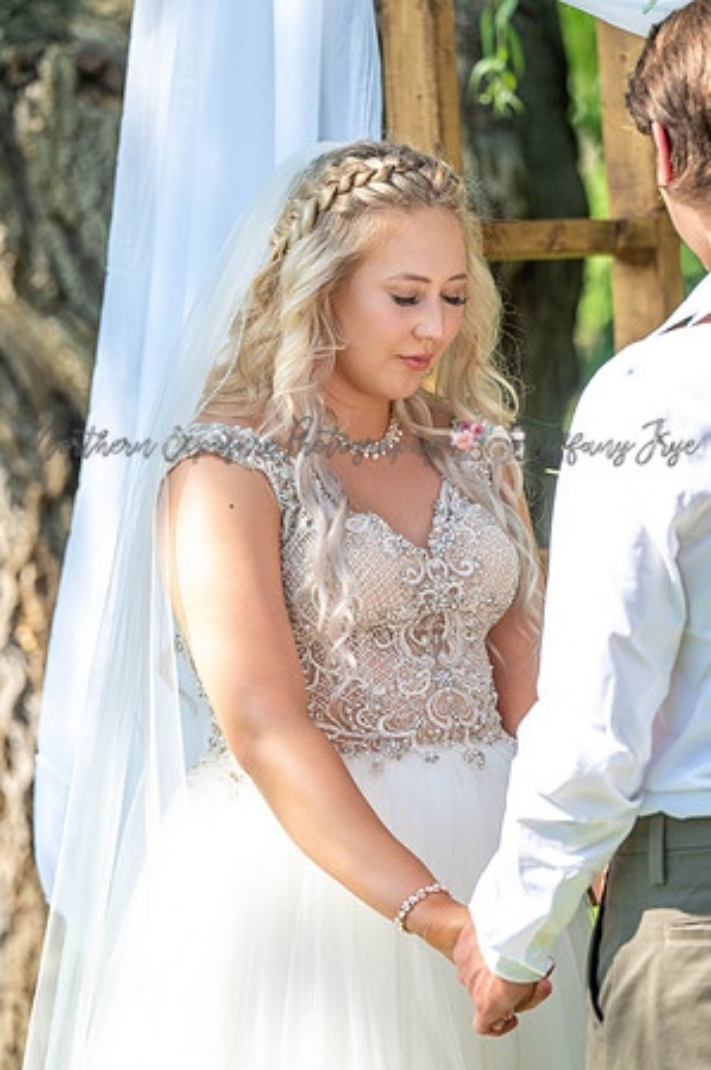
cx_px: 356
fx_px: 5938
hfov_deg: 6.9
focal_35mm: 200
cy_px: 535
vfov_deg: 10.3
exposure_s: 1/500
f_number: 5
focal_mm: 200
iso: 200
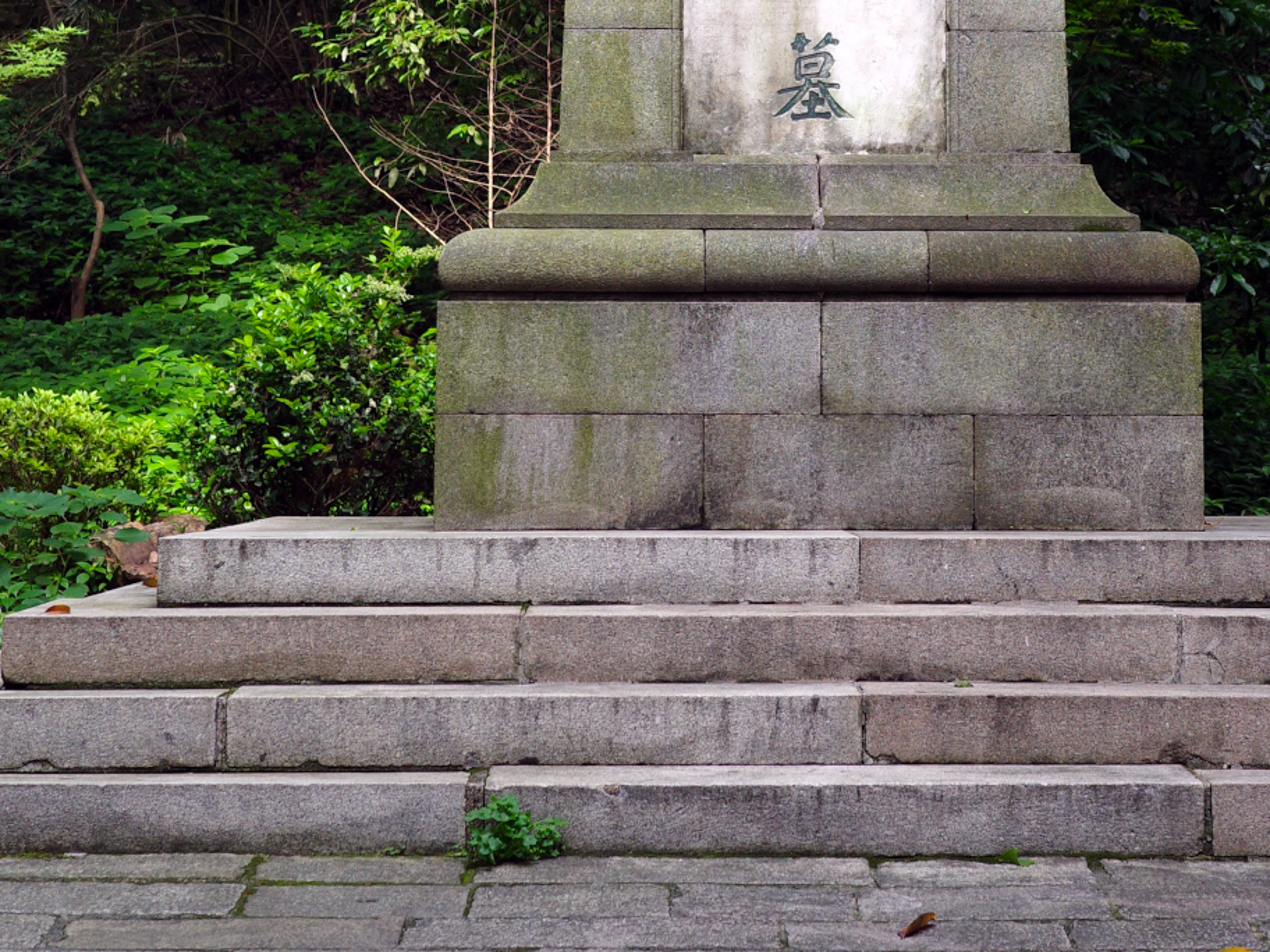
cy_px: -244
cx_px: 812
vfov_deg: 17.2
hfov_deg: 24.0
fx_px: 2972
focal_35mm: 81
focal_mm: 26
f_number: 3.2
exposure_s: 1/160
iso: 200
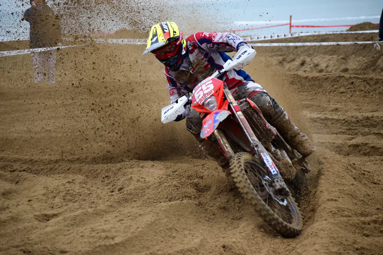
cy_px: 128
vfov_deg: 9.9
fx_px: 1468
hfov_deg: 14.9
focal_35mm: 138
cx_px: 192
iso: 2000
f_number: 4.5
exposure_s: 1/500
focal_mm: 92
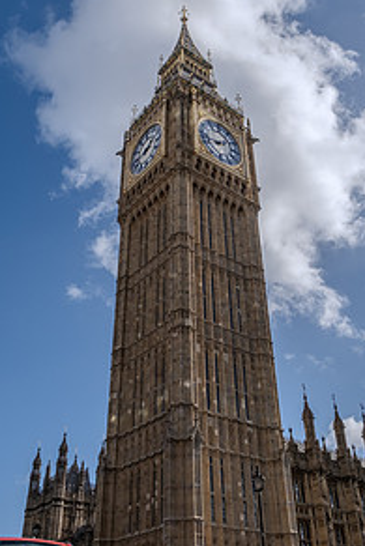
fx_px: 562
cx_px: 189
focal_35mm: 37
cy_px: 236
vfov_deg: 51.7
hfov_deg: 36.0
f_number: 5.6
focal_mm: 16
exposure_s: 1/1500
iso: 320
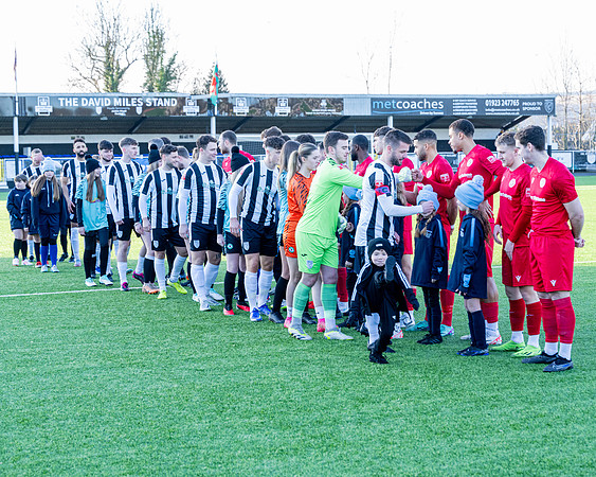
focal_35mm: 81
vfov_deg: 18.9
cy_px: 239
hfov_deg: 23.5
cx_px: 338
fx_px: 1431
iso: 1000
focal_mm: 70
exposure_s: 1/400
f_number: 5
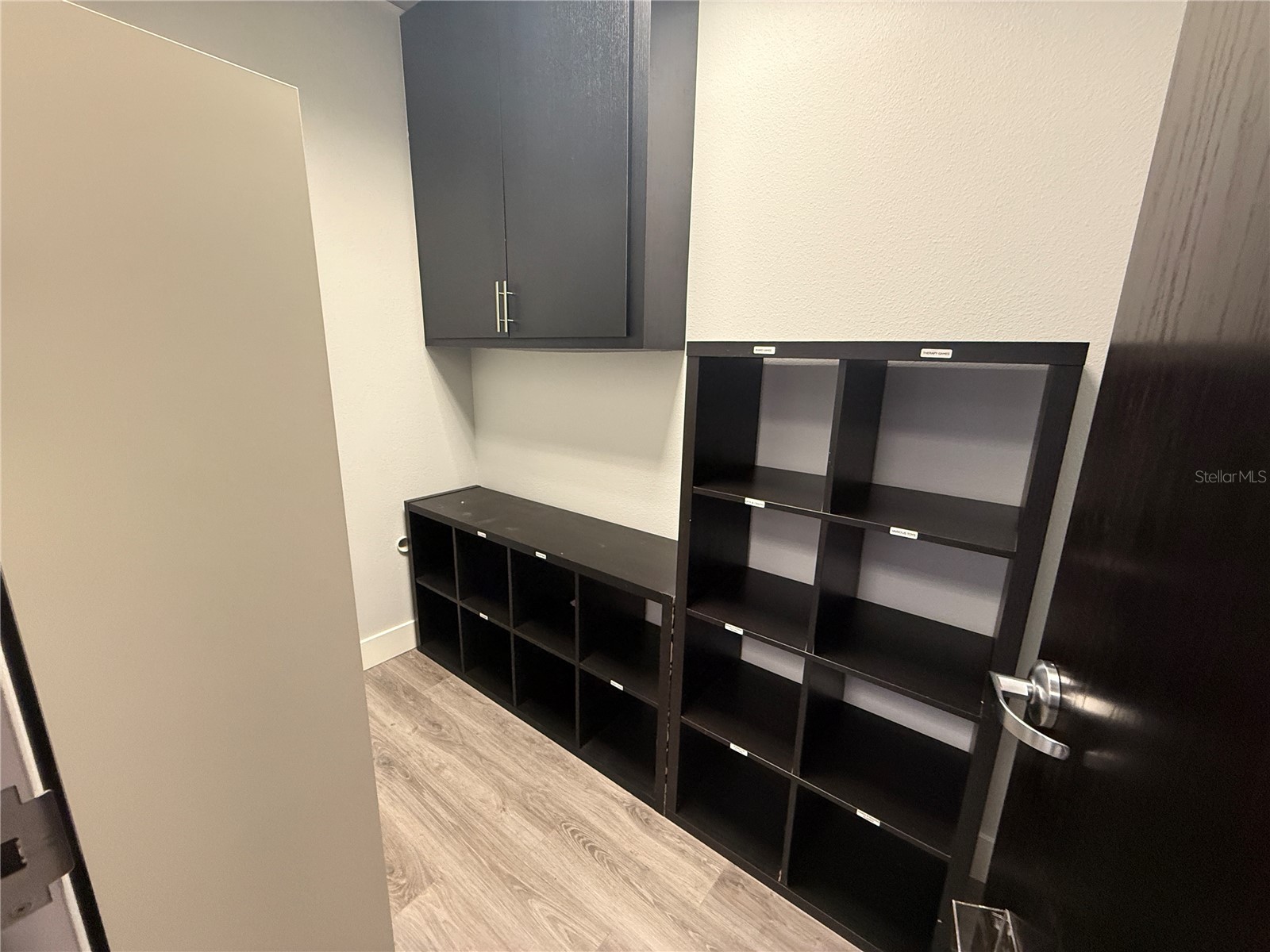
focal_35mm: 14
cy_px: 476
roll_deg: -1.3
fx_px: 514
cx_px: 635
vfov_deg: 85.7
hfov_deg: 102.1
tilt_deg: -13.3
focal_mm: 2.22
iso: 500
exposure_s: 1/60
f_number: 2.2
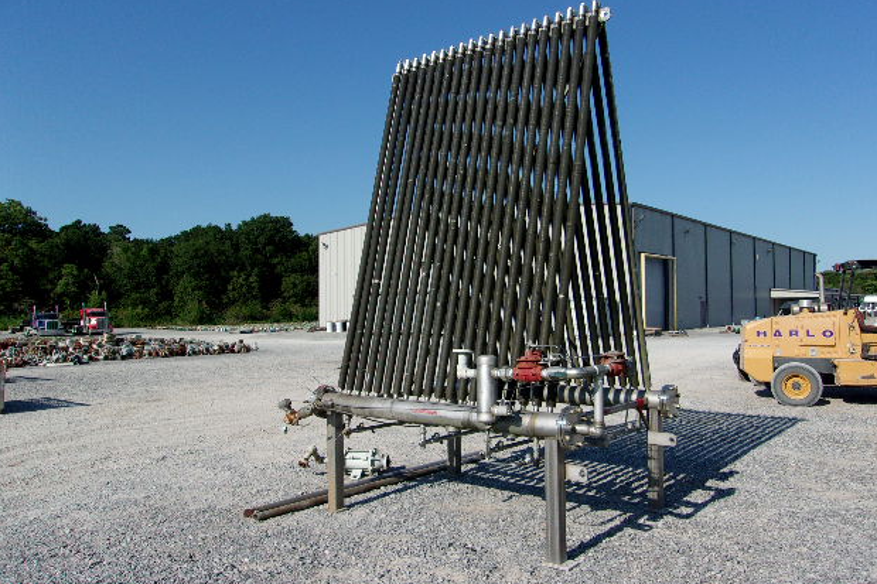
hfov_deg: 63.7
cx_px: 451
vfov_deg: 44.9
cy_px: 288
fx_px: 706
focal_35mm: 29
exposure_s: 1/150
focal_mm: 4.9
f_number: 10.4
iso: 80
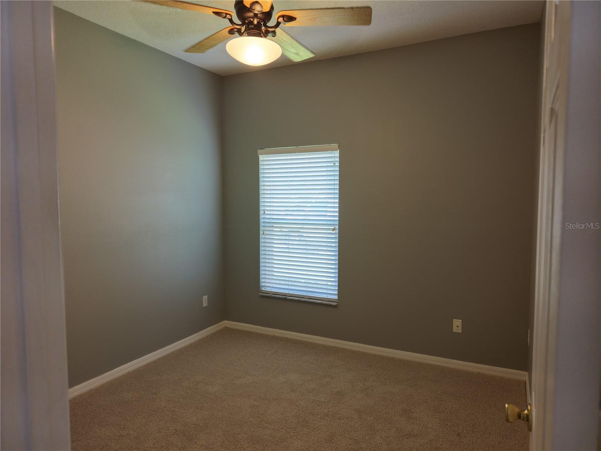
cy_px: 226
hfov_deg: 71.6
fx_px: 417
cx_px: 300
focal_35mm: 24
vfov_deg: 56.8
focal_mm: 8.67
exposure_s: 1/25
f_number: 1.8
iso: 100
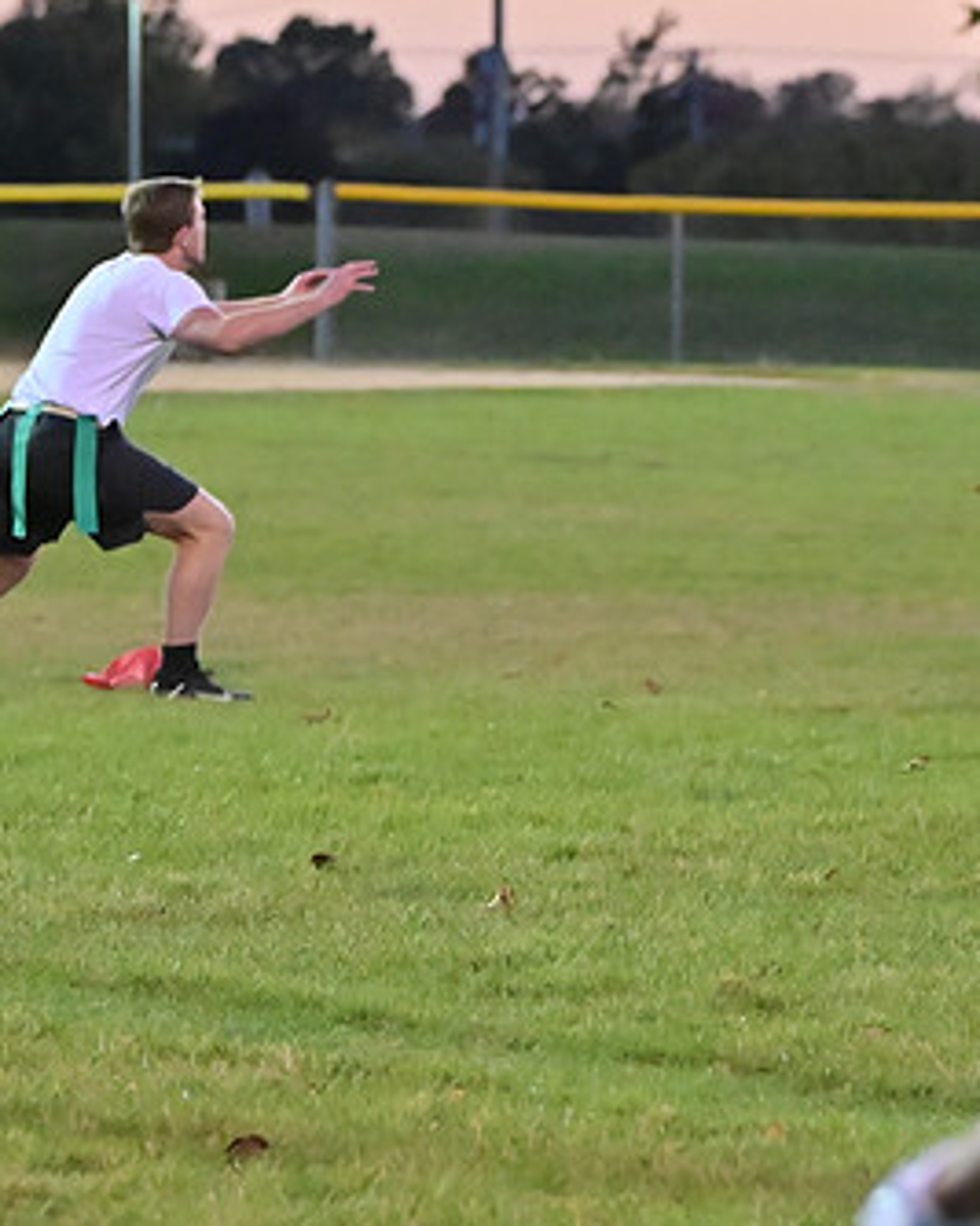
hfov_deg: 5.7
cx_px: 965
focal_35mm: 269
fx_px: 9757
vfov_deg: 7.2
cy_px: 549
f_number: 4
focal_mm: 110
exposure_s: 1/500
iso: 6400
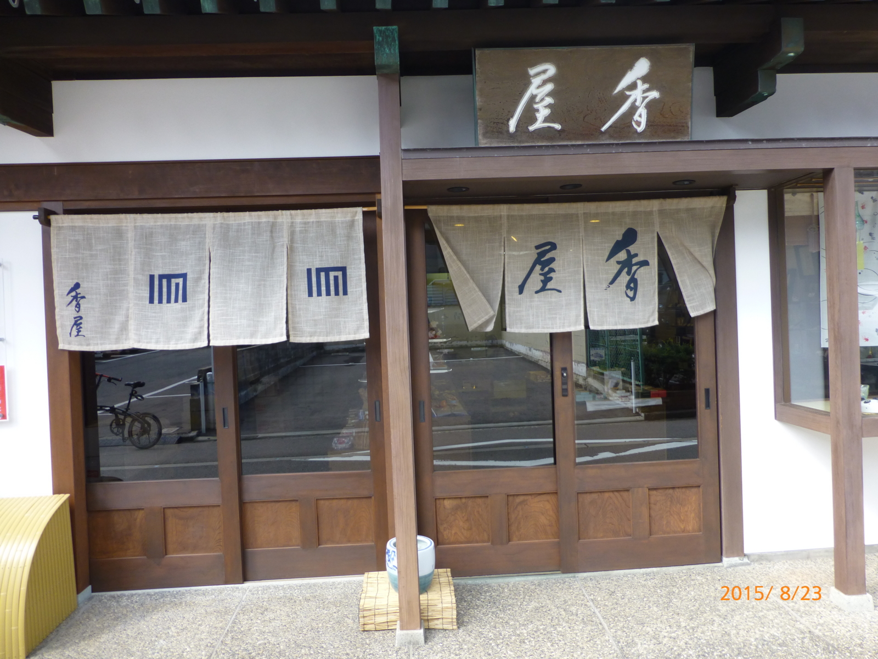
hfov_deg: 71.6
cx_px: 439
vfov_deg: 56.8
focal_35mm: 24
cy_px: 330
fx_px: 609
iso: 100
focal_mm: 4.3
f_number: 3.3
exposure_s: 1/125
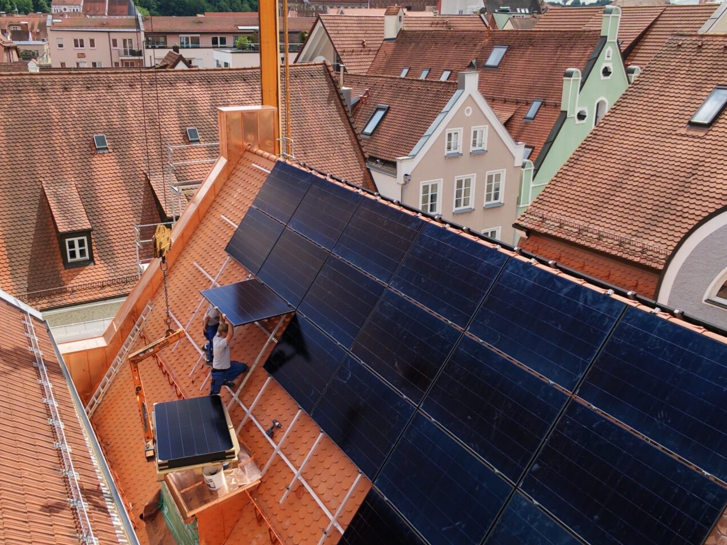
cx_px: 320
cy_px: 265
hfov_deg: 56.7
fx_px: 672
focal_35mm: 32
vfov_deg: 44.2
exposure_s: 1/640
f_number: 2.2
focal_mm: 3.05
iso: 100
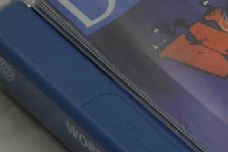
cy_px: 70
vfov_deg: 4.3
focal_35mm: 321
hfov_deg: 6.2
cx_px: 453
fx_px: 2033
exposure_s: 1/3
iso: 100
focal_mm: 40
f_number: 20
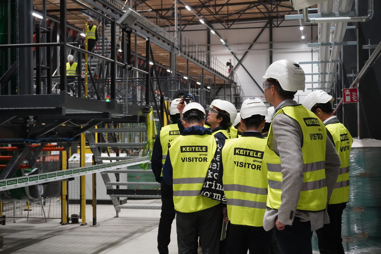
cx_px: 190
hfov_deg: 34.2
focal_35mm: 58
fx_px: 619
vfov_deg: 23.2
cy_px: 127
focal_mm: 39
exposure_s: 1/160
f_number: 5.6
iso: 4000
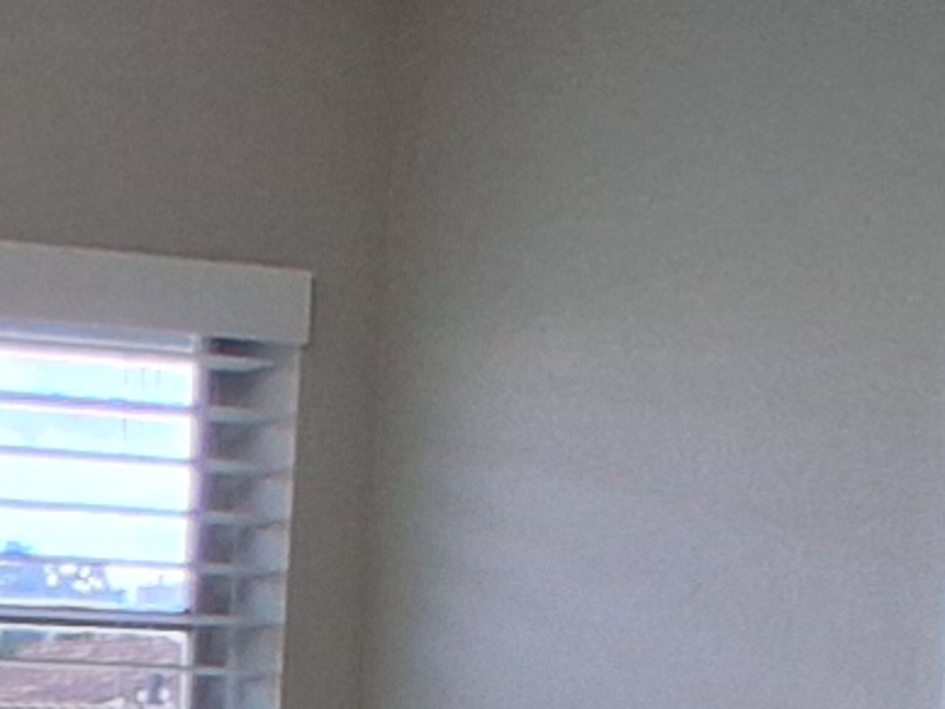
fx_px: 3085
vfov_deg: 11.8
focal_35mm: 113
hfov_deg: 16.2
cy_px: 1374
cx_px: -385
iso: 50
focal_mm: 1.4
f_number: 2.2
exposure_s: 1/120
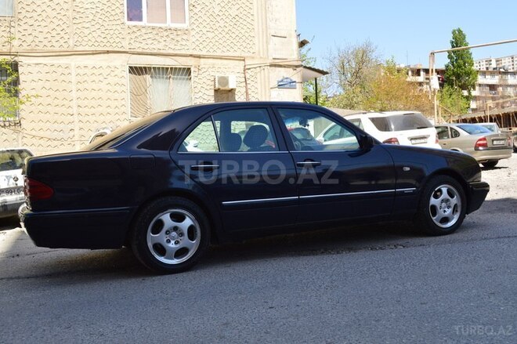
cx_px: 258
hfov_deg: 53.2
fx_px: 517
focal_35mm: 36
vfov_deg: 36.8
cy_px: 172
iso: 400
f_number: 10
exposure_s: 1/250
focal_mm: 24
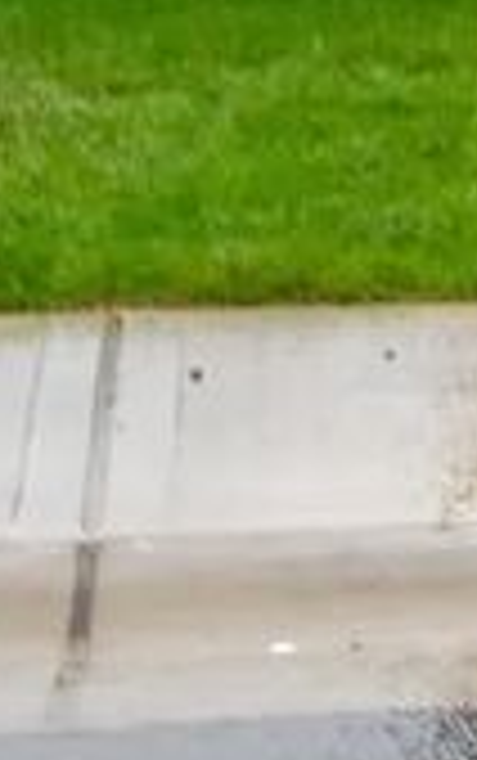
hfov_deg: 6.7
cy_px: -715
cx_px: 2061
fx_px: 2946
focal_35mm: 142
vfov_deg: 13.0
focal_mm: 23
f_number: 7.1
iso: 80
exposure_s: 1/40
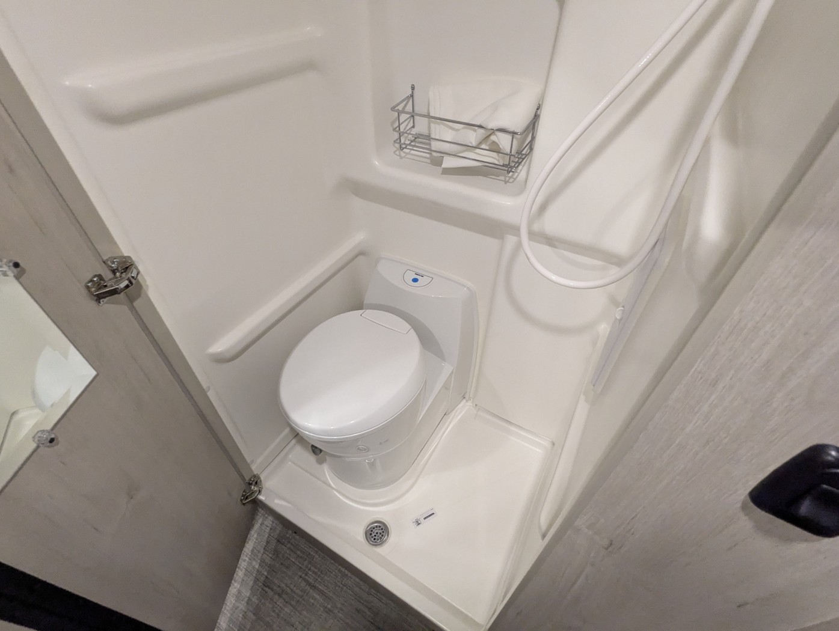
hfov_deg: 94.4
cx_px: 420
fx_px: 388
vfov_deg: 78.2
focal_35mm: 16
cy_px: 316
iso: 842
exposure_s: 1/82
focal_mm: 2.35
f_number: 2.2
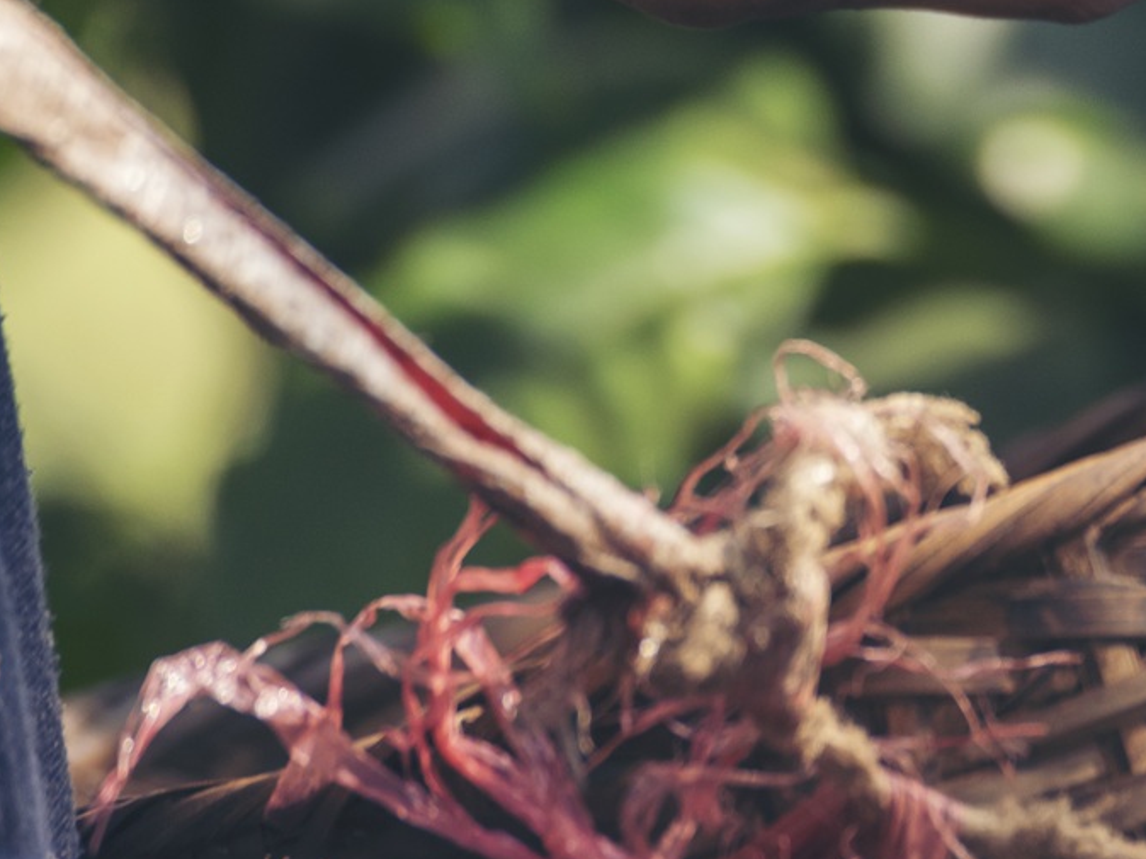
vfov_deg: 2.6
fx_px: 18897
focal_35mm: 571
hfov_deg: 3.5
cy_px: -159
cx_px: 1146
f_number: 5.3
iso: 640
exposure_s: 1/400
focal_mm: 200
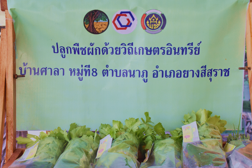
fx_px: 420
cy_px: 84
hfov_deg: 33.4
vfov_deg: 22.6
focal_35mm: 60
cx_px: 126
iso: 3200
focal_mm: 40
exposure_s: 1/400
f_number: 10
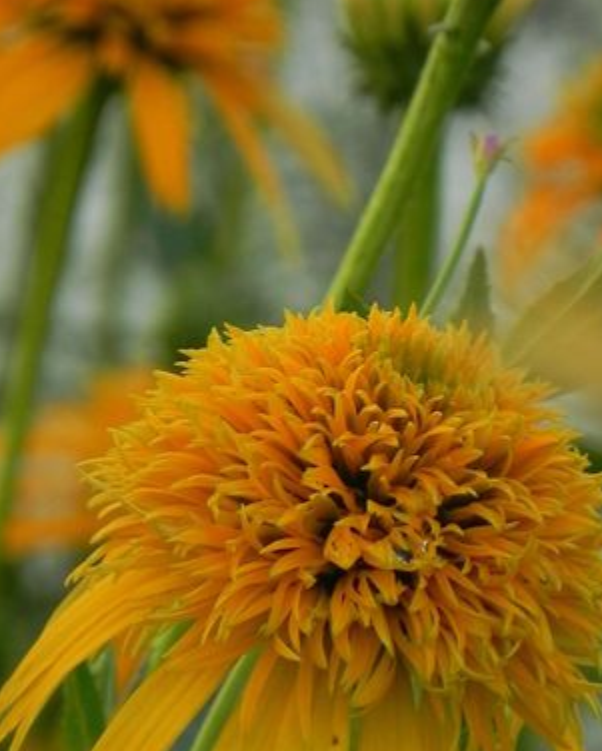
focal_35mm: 604
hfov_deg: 2.6
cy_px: 383
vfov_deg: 3.2
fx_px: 13446
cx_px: 292
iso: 160
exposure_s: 1/60
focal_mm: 51.8
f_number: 5
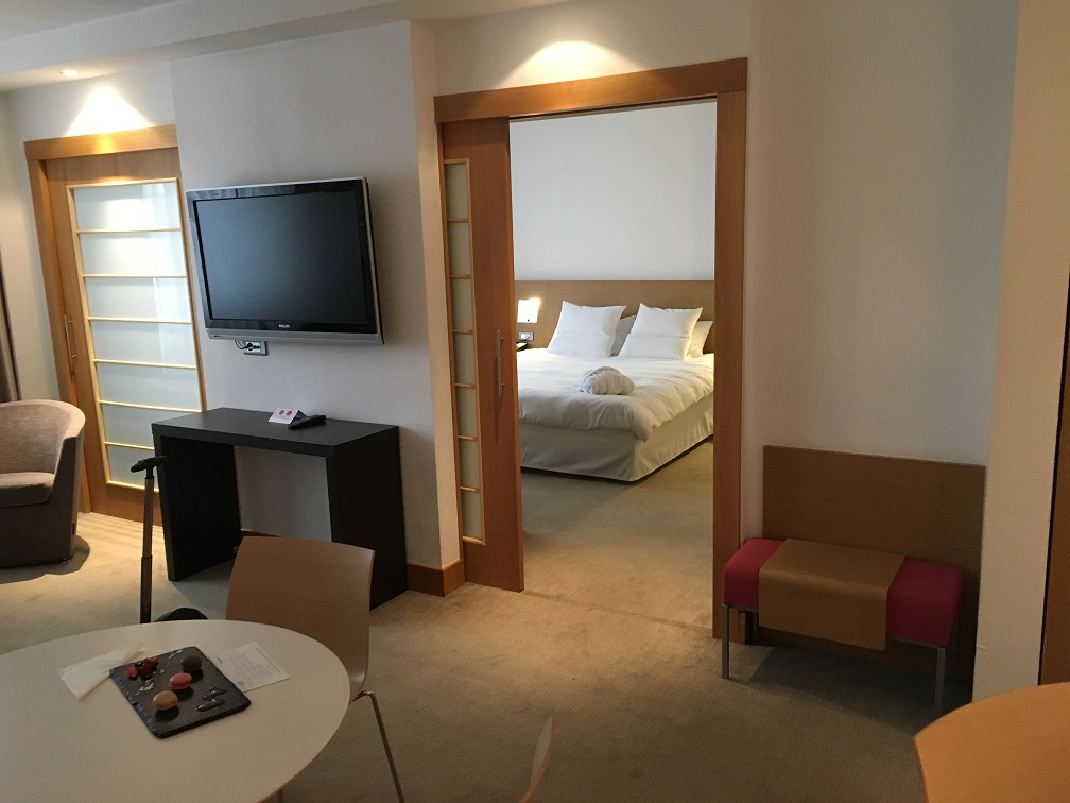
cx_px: 535
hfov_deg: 61.7
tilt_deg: -10.8
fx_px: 896
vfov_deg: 48.2
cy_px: 402
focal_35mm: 29
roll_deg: +2.1
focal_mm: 4.15
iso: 250
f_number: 2.2
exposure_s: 1/33
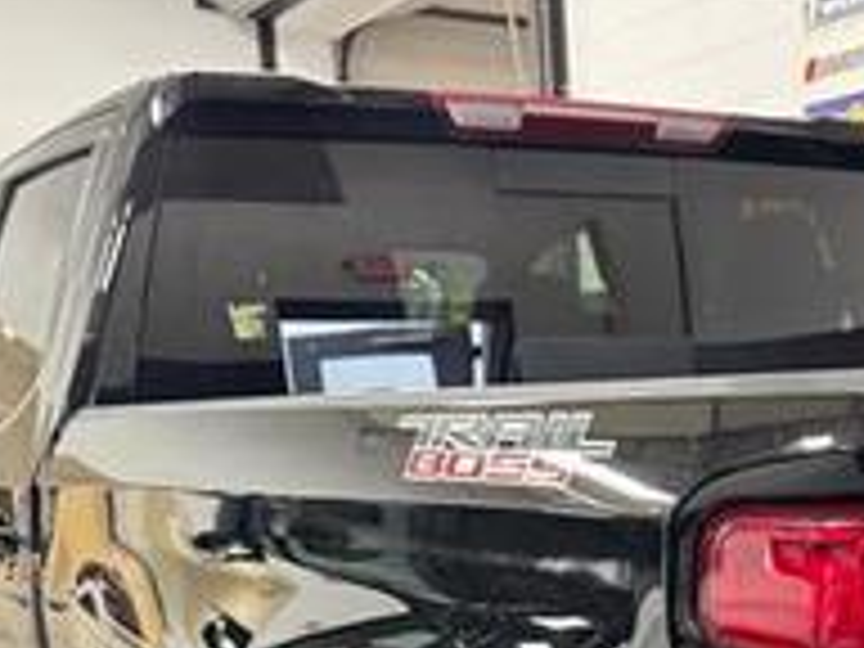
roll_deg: +0.6
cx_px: 828
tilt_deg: -15.5
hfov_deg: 29.1
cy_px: 824
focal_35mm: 63
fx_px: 1572
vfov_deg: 21.3
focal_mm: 6.76
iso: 640
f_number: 1.78
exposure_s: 1/40
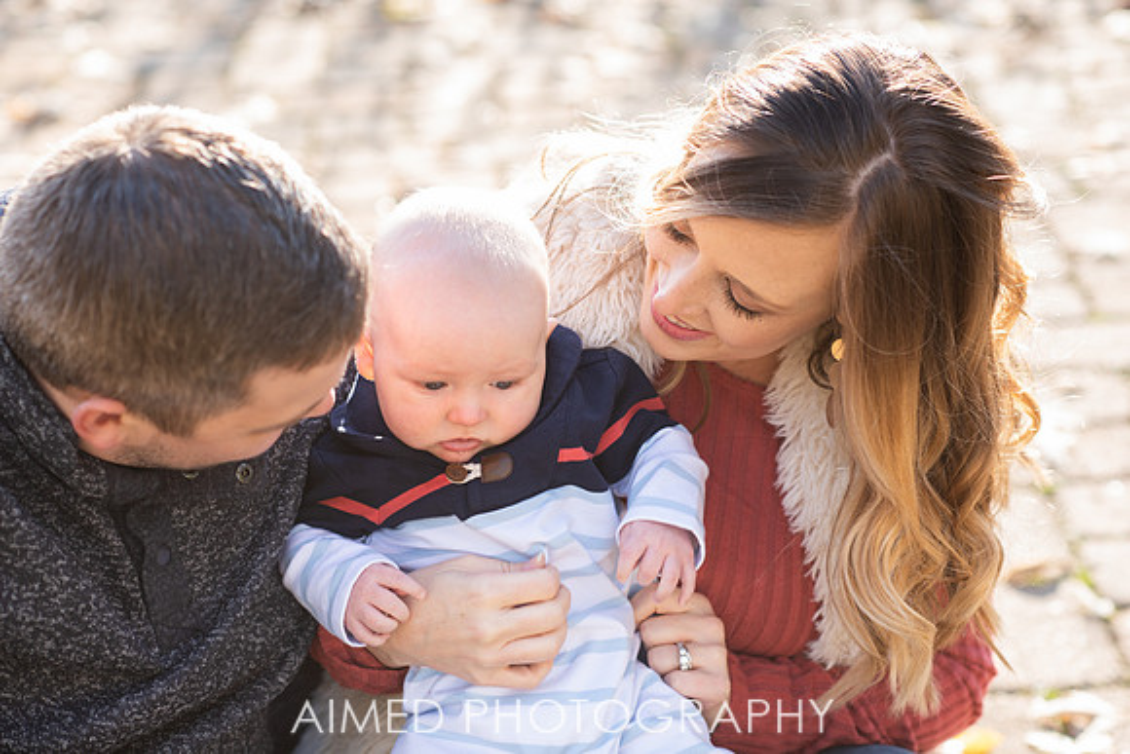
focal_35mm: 85
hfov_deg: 23.9
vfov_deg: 16.1
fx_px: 2669
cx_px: 565
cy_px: 377
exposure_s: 1/200
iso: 160
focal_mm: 85
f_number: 3.2
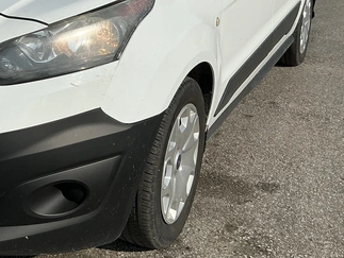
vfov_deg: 22.0
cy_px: 19
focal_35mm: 65
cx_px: 27
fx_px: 647
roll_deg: -2.6
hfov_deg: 28.5
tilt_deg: -11.7
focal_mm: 3
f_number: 1.8
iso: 25
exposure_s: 1/4405
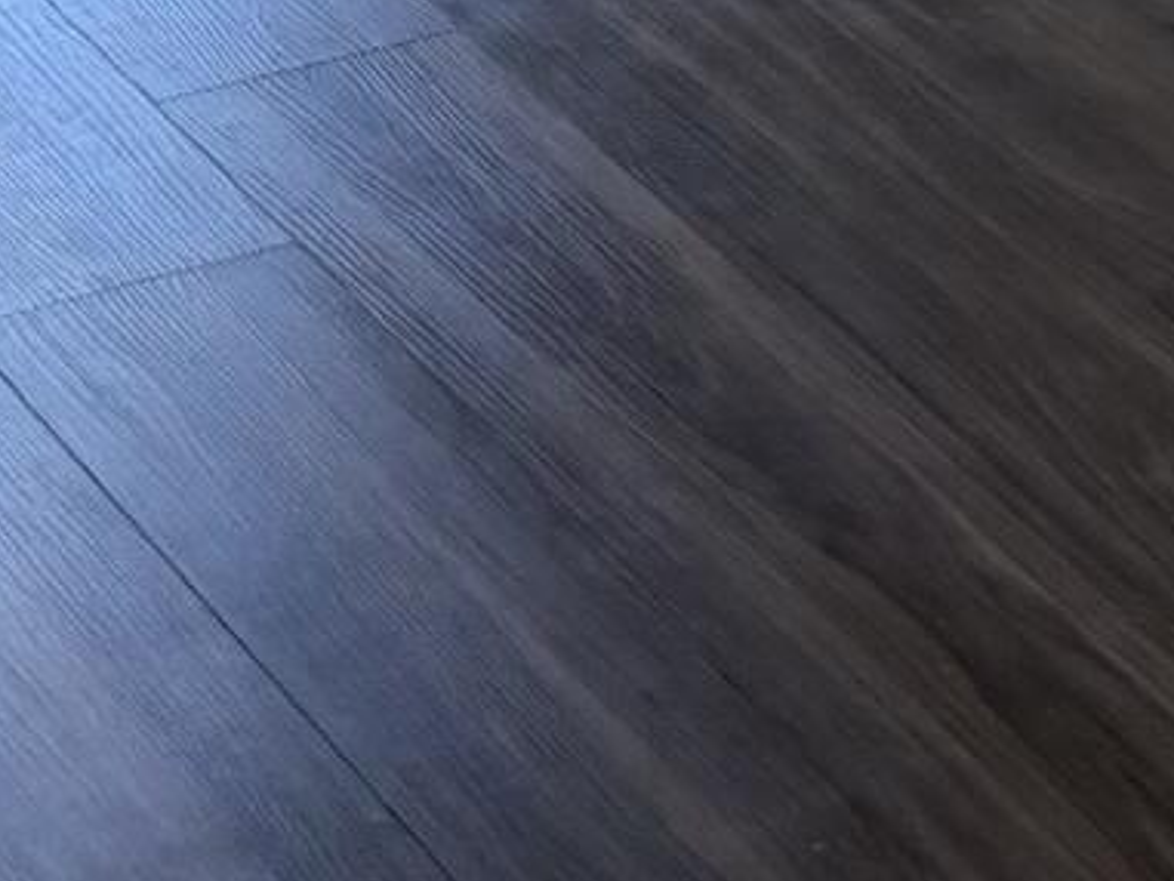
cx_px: 542
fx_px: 6412
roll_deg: +0.6
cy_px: -1938
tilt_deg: -9.5
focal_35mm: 189
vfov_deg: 6.9
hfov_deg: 10.5
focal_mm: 6.76
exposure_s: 1/120
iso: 125
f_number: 1.78
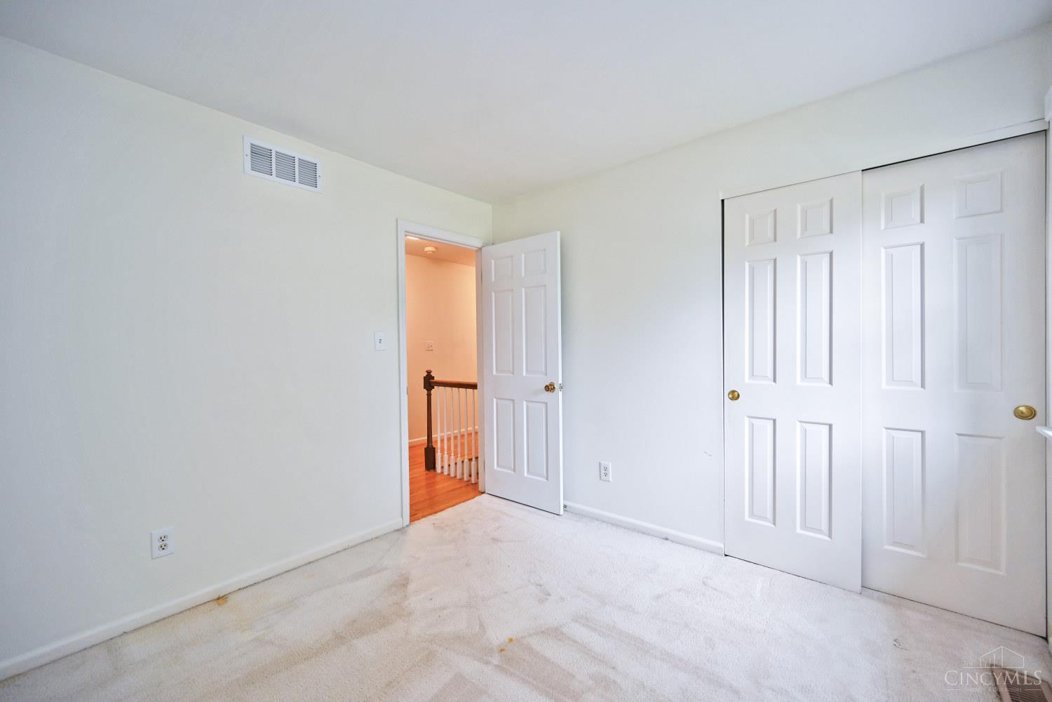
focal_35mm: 14
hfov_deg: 104.3
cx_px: 526
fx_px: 409
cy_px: 351
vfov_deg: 81.2
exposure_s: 1/60
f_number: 4
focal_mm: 14
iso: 280
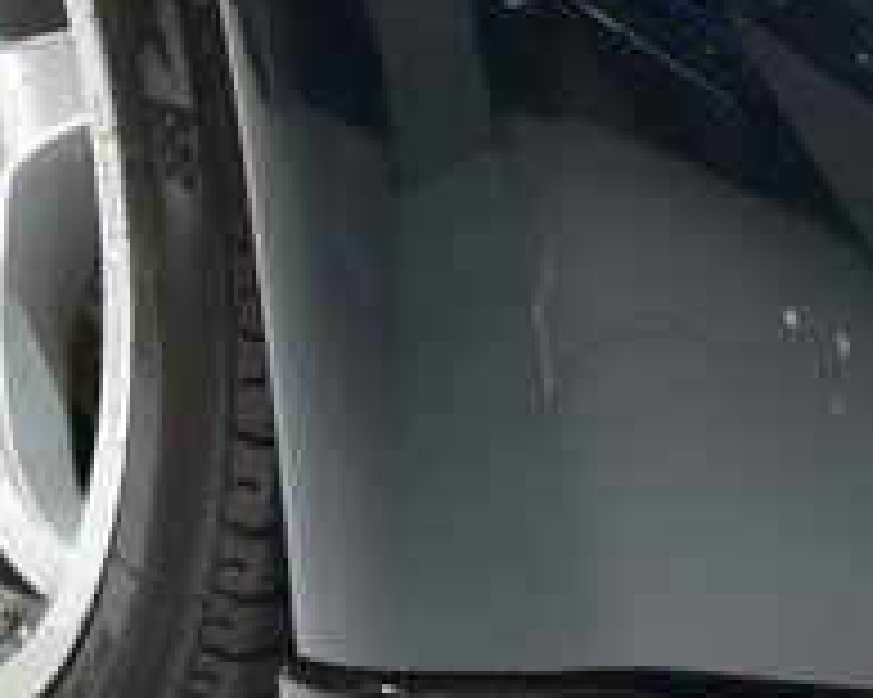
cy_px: -495
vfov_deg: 6.1
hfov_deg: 7.7
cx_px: 1102
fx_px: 6404
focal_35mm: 248
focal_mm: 32
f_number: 6.3
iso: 400
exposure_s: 1/60
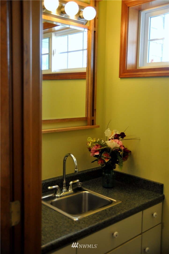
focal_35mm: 39
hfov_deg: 34.1
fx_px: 275
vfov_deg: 49.6
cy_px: 127
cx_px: 84
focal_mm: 26
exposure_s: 1/250
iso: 800
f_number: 2.8
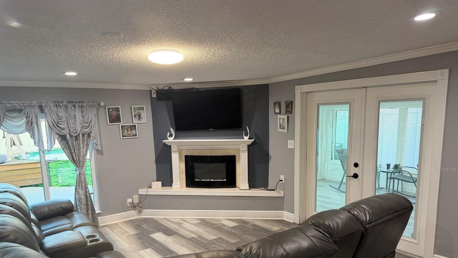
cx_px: 225
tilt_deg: -8.3
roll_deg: +2.4
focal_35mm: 27
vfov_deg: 42.4
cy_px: 169
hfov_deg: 69.8
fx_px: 328
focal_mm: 6.76
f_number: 1.78
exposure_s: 1/60
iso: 200
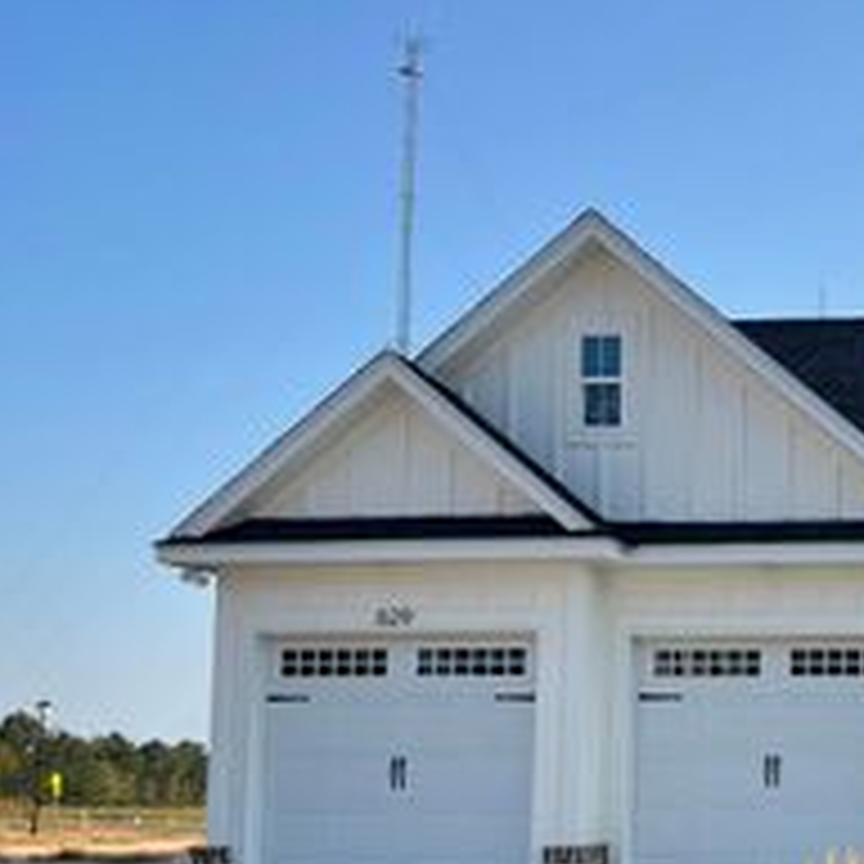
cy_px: 646
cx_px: 972
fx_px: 1694
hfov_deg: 26.2
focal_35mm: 60
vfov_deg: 28.2
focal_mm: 5.7
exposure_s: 1/2915
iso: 50
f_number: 1.5
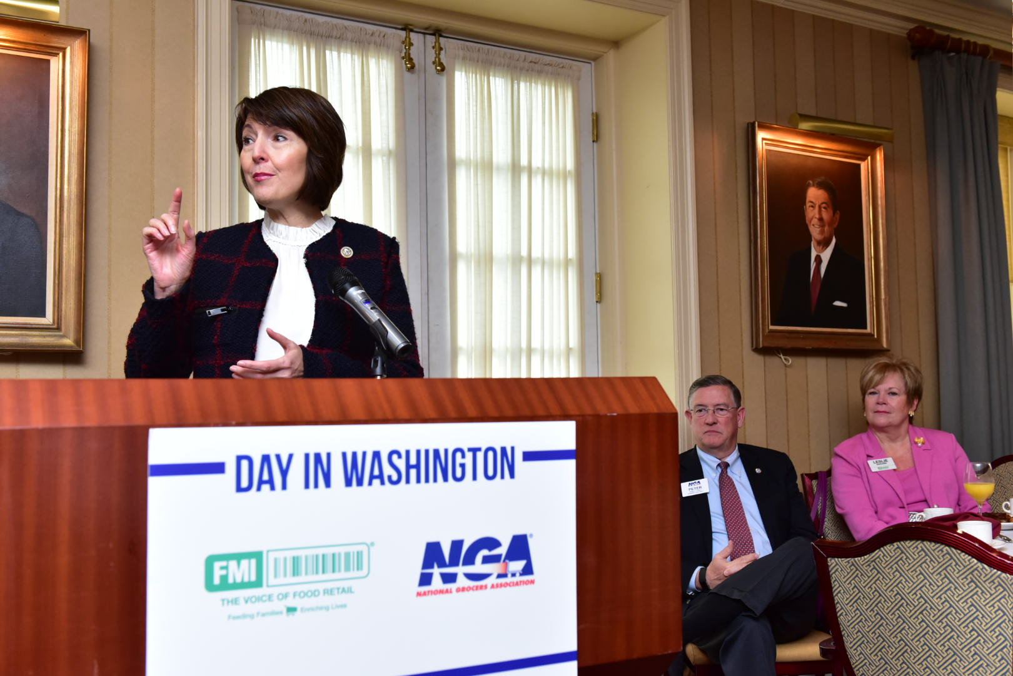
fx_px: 1013
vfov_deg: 36.9
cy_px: 338
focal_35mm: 36
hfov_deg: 53.1
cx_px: 506
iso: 2500
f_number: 5.6
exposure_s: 1/200
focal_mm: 36
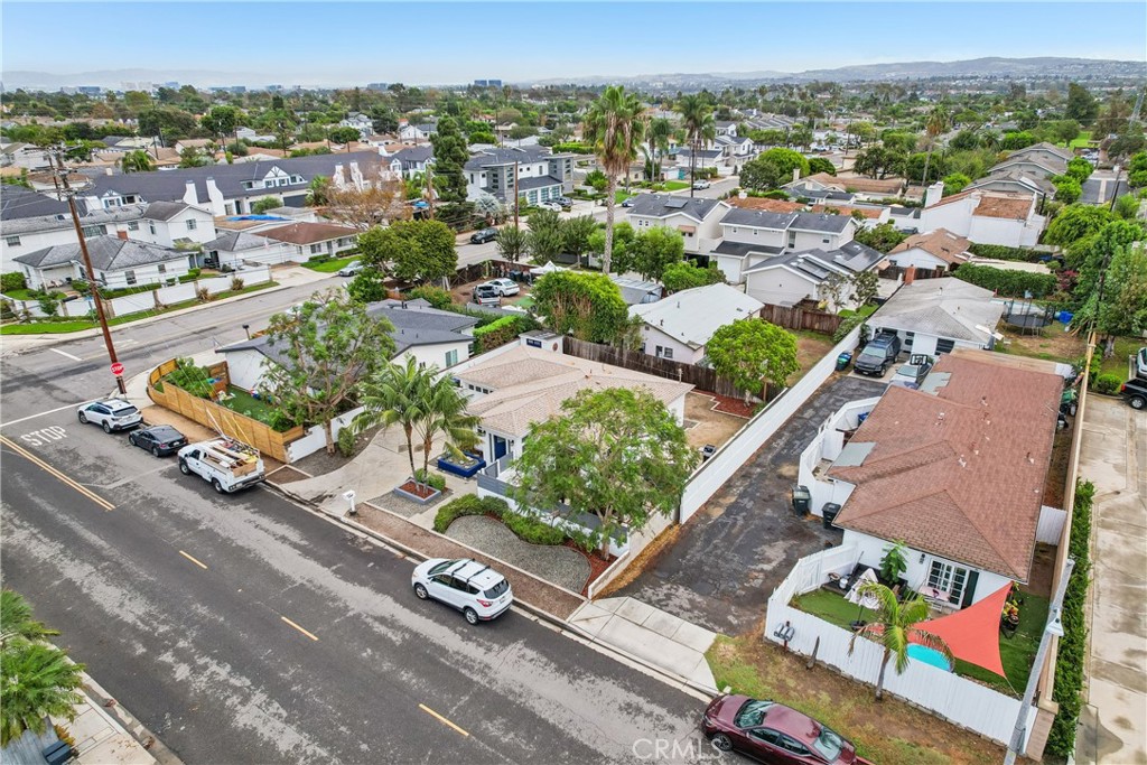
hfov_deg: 78.6
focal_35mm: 22
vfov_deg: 57.2
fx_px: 701
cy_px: 382
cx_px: 574
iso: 120
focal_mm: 8.4
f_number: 2.8
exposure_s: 1/1250
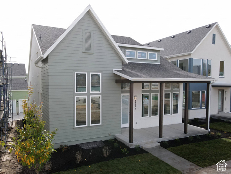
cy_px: 87
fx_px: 160
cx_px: 116
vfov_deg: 56.8
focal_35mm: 24
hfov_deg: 71.6
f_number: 2.8
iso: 100
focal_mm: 4.5
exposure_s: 1/320
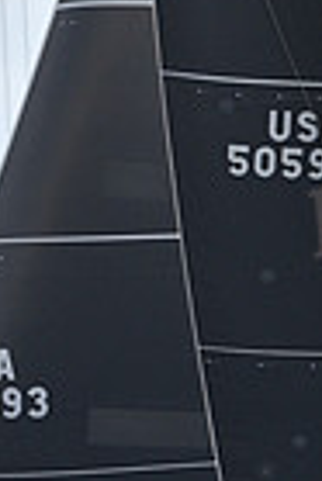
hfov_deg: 4.0
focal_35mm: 343
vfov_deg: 6.0
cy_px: 38
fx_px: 4590
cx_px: 130
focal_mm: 82
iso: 400
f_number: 3.5
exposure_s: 1/800
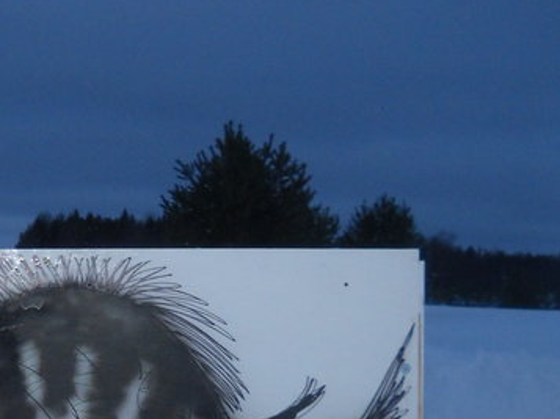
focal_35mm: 92
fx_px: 1487
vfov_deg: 15.9
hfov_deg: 21.0
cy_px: 339
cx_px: 75
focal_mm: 6.72
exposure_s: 1/30
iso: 200
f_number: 3.1
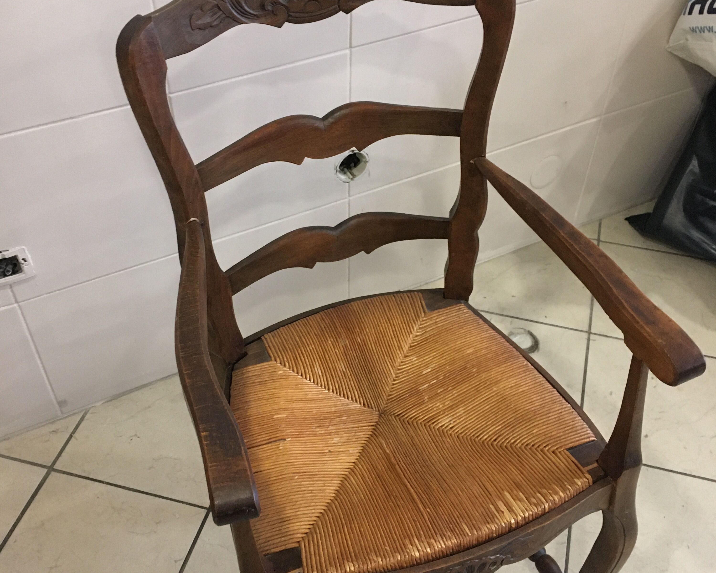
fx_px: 805
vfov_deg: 39.1
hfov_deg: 47.9
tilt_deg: -45.2
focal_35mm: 38
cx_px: 357
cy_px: 304
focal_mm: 4.15
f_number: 2.2
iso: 200
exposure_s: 1/20
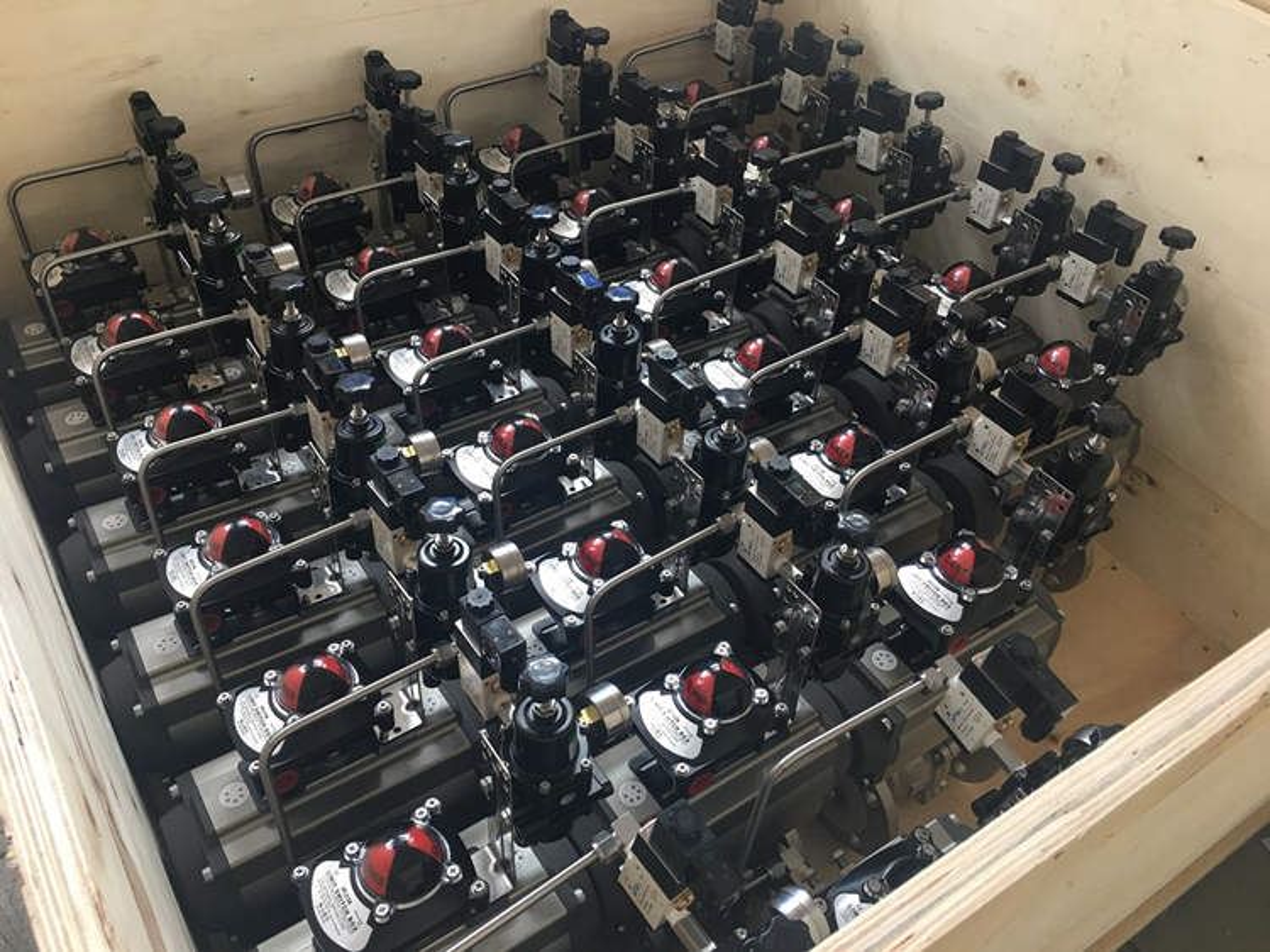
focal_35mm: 29
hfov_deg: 61.7
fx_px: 1064
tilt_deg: -44.5
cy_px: 476
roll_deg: -5.7
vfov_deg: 48.2
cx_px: 635
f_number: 2.2
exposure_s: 1/33
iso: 40
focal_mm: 4.15
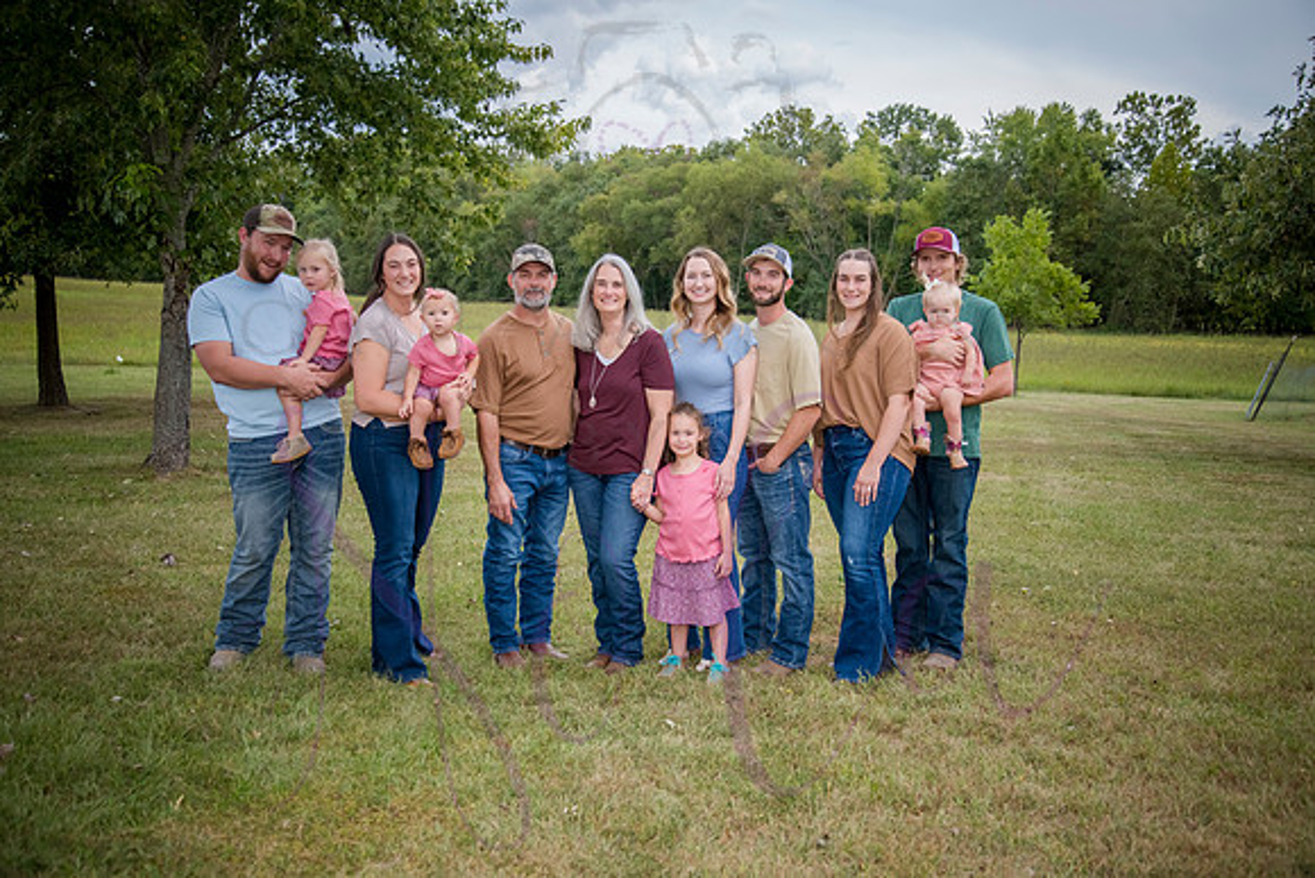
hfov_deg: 50.7
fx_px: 1388
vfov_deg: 35.1
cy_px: 439
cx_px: 658
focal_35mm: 38
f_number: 5
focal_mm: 38
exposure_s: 1/500
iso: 400
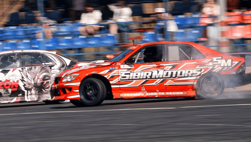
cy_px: 78
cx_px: 86
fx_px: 3189
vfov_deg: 2.5
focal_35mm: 479
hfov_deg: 4.5
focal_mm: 160
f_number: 9
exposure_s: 1/125
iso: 100
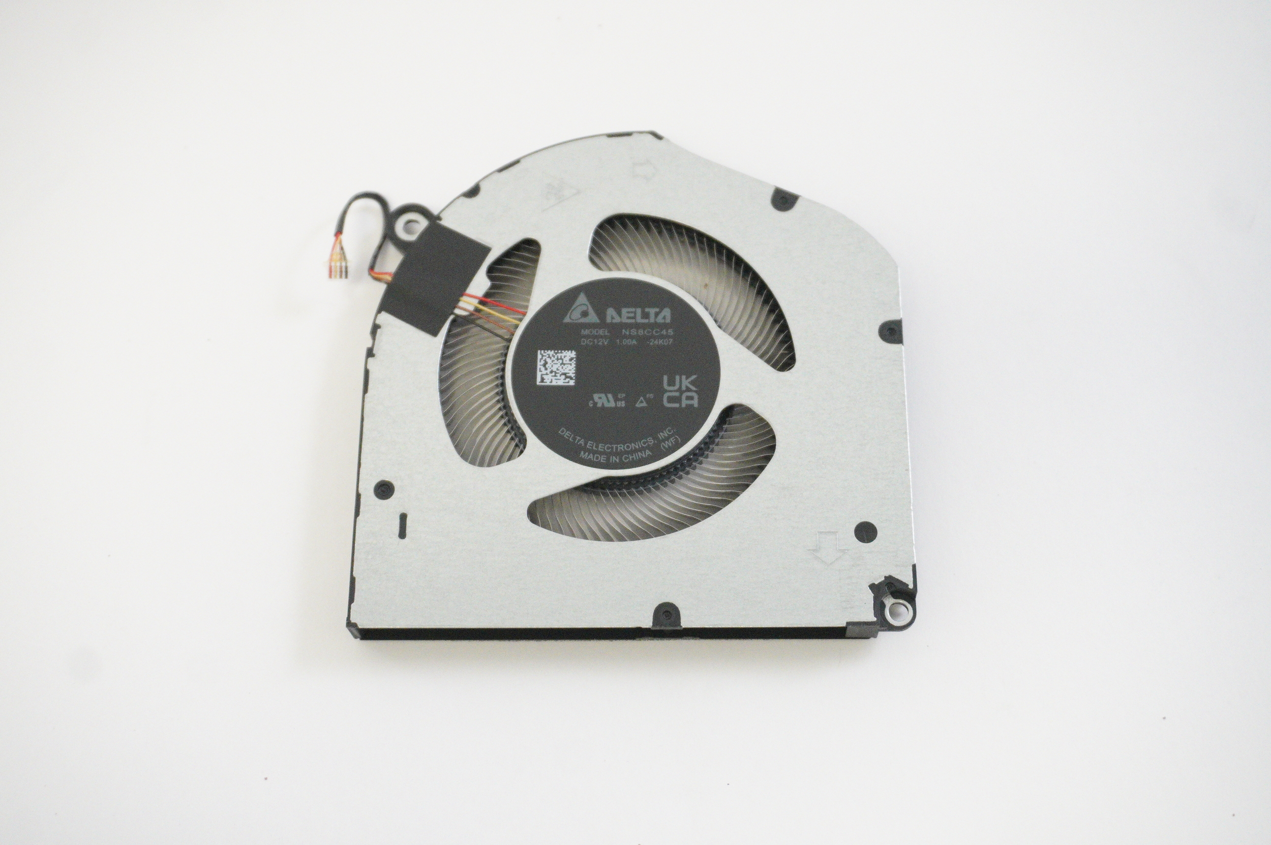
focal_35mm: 46
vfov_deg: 28.9
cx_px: 636
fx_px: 1640
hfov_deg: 42.4
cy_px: 422
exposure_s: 1/250
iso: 6400
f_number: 5.6
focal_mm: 31
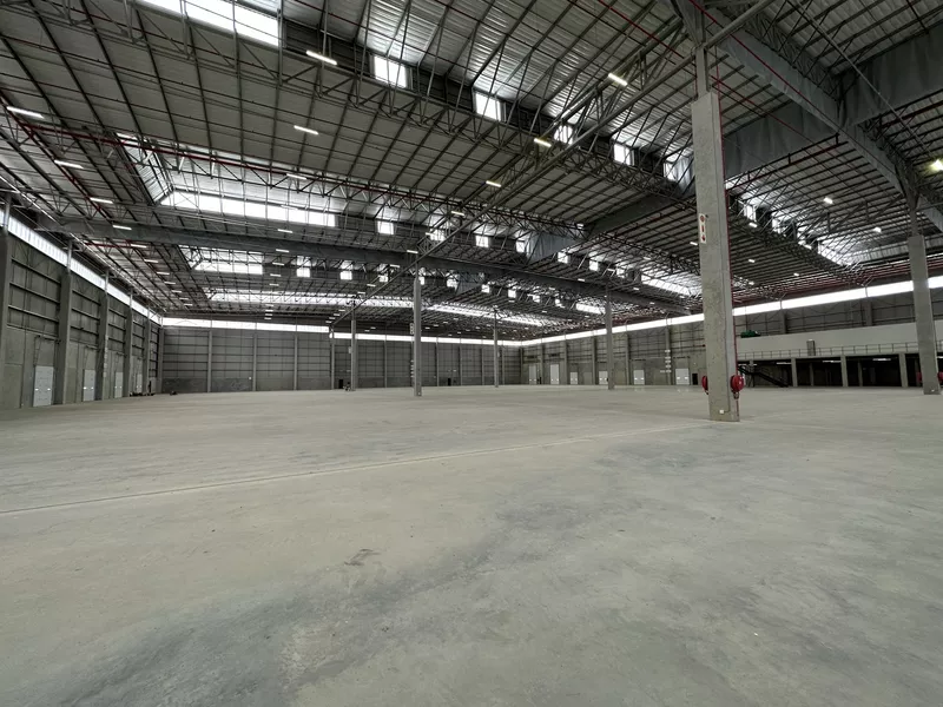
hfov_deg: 102.1
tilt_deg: +3.8
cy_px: 354
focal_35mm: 14
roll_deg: +1.1
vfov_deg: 85.7
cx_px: 472
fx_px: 381
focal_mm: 2.22
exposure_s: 1/100
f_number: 2.2
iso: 64
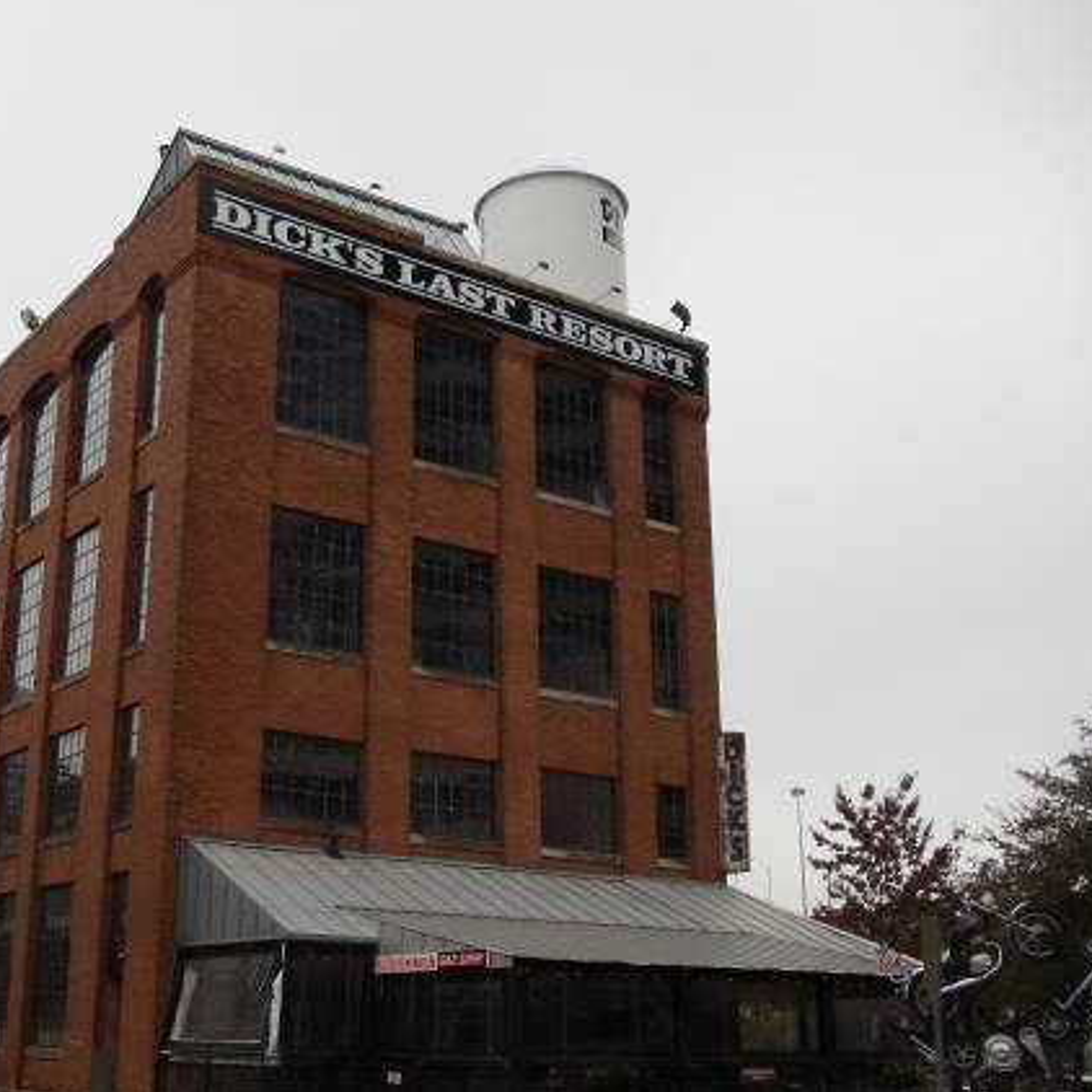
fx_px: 2106
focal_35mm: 59
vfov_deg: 29.0
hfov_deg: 28.7
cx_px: 298
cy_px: 608
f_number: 3.5
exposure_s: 1/320
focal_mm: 6
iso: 80
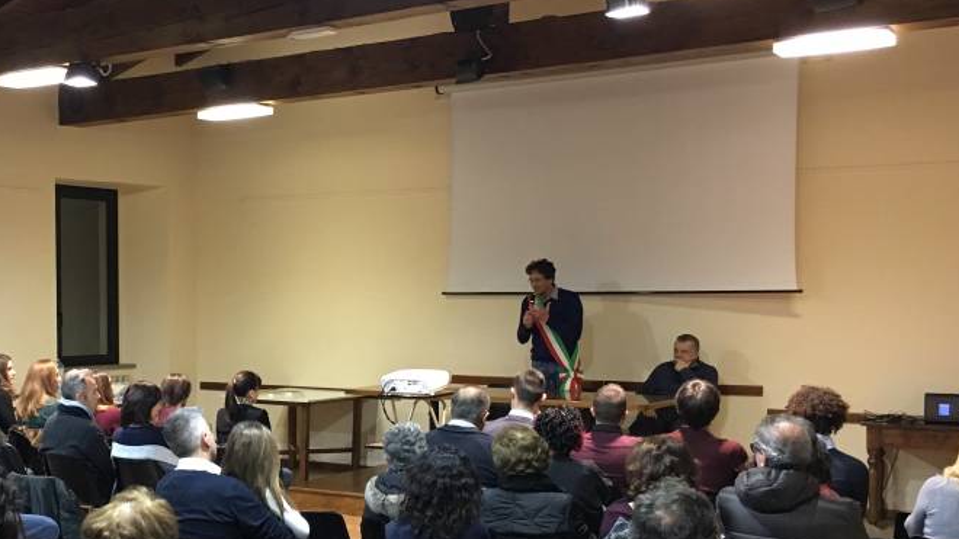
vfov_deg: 24.3
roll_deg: +0.8
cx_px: 272
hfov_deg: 41.2
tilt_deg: -3.3
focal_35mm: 49
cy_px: 362
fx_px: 1246
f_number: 2.2
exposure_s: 1/20
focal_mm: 4.15
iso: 200
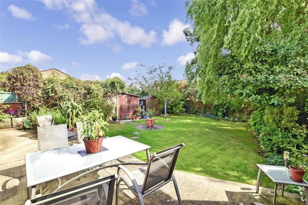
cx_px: 154
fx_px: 128
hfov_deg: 100.4
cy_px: 102
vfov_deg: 77.3
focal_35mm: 15
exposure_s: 1/320
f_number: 7.1
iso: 400
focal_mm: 10
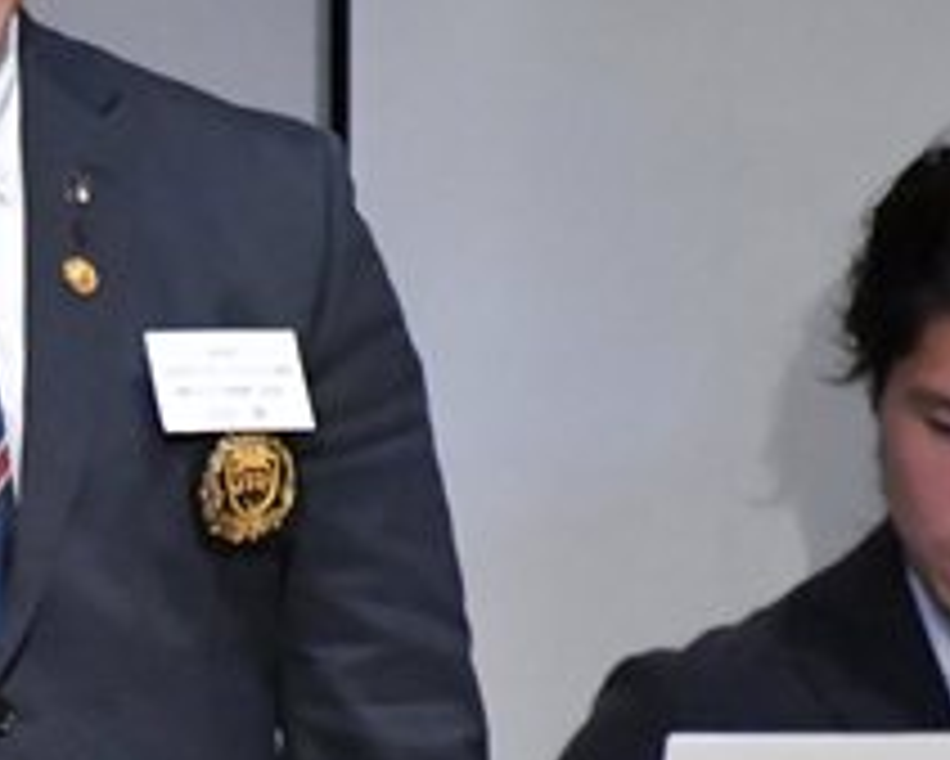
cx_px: -610
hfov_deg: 1.2
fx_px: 43629
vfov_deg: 1.0
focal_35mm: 1551
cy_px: 504
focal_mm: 300
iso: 12800
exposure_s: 1/400
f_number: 5.6
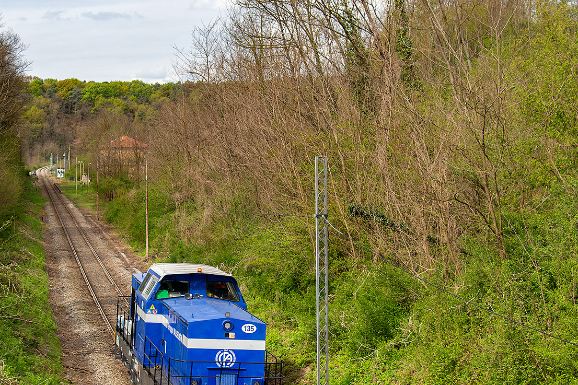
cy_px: 242
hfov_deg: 35.8
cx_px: 187
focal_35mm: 55
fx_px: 883
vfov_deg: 24.5
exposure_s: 1/640
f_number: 5.6
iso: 320
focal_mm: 38
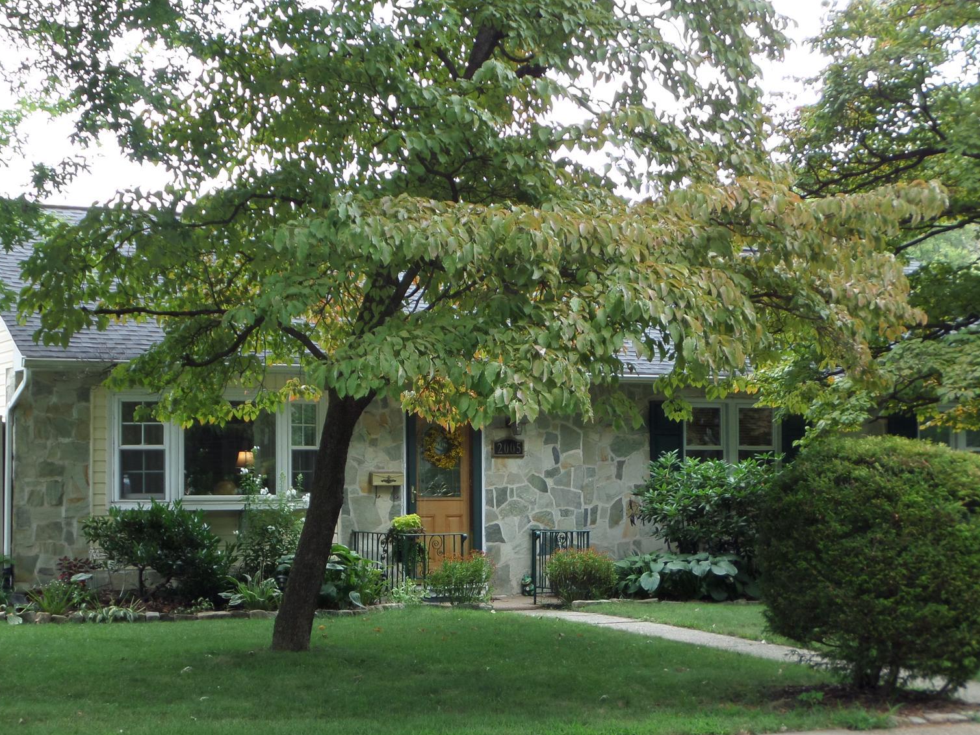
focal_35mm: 72
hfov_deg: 27.0
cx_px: 432
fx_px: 2038
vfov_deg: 20.4
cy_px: 405
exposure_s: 1/60
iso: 100
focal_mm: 8.7
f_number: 3.8
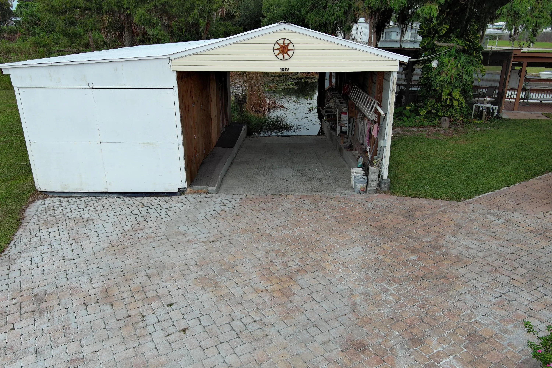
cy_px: 184
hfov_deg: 63.7
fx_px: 445
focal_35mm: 29
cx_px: 276
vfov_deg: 45.0
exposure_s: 1/773
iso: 100
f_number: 2.8
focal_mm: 10.57
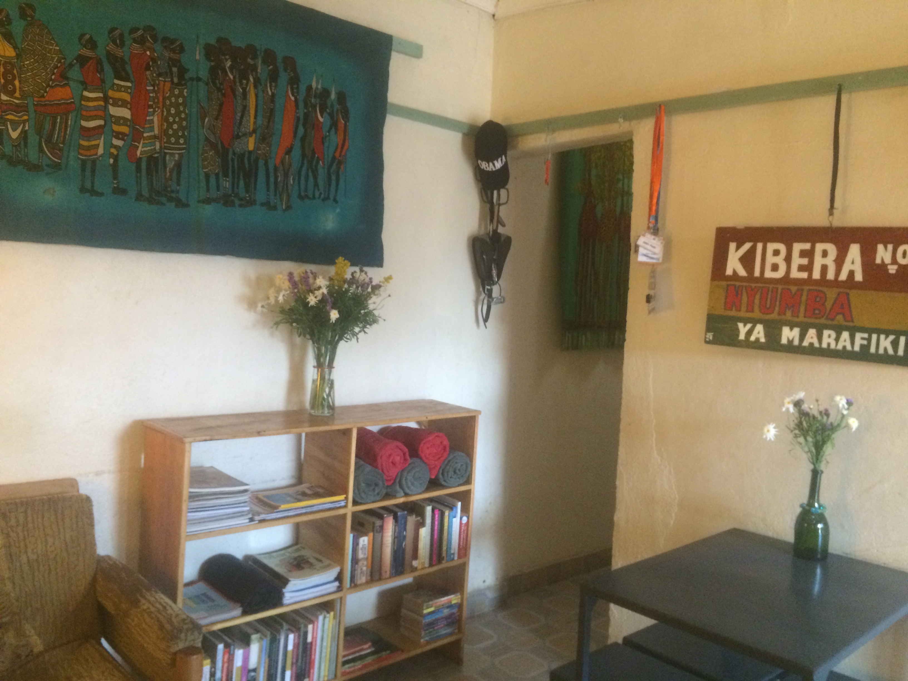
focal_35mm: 29
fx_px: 761
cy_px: 340
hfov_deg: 61.7
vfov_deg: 48.2
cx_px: 454
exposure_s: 1/17
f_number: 2.2
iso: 320
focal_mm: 4.15
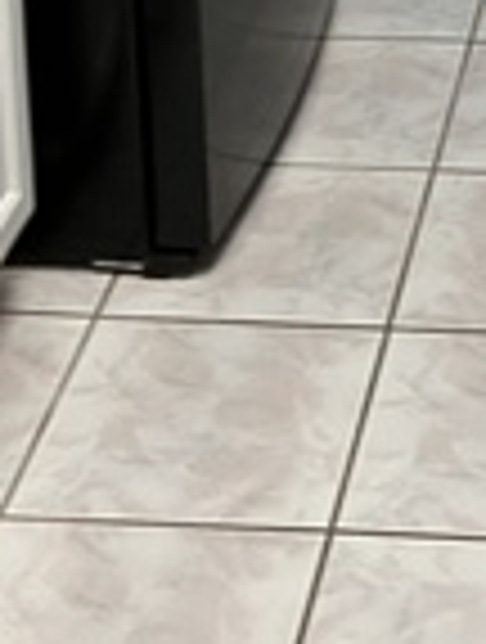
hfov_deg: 11.6
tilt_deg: -11.6
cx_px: 616
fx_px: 2330
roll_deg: -0.7
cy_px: -554
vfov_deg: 13.8
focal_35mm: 125
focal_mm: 3.99
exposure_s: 1/60
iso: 64
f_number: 1.8
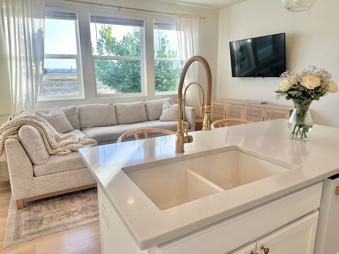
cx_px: 170
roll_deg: +0.1
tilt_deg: -11.0
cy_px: 127
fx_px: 235
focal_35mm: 24
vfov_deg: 56.8
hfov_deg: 71.6
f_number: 1.78
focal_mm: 6.86
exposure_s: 1/373
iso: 80
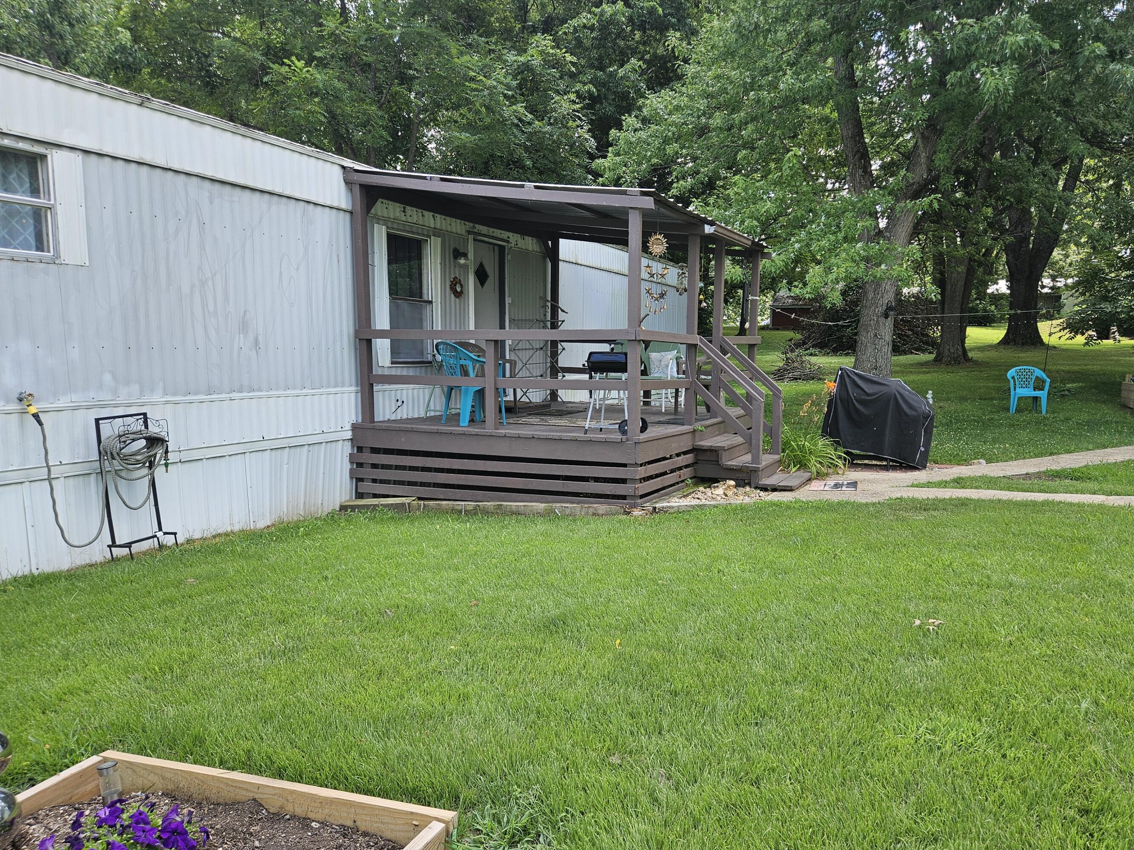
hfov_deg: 67.3
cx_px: 599
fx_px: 852
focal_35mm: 26
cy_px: 464
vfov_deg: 53.0
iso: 25
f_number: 1.8
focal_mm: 5.4
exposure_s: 1/445
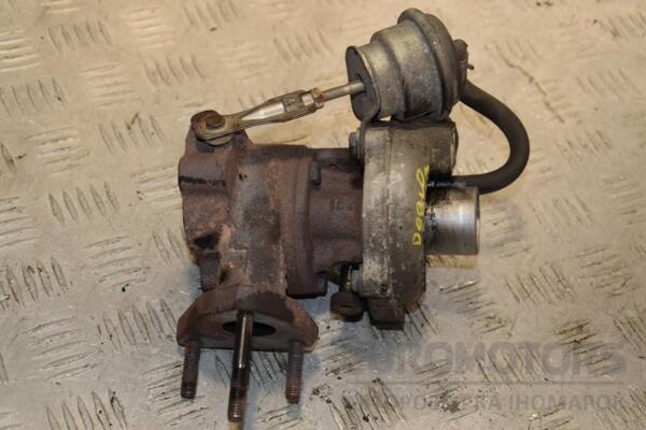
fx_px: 1346
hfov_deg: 27.0
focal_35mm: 75
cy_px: 215
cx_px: 323
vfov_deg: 18.2
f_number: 7.1
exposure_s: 1/200
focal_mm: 50
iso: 800
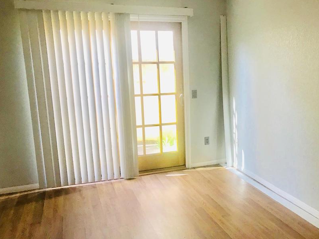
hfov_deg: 50.9
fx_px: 332
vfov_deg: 39.6
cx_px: 197
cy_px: 130
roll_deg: +1.2
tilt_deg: -11.4
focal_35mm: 36
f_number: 1.8
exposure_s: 1/30
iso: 25
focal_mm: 3.99
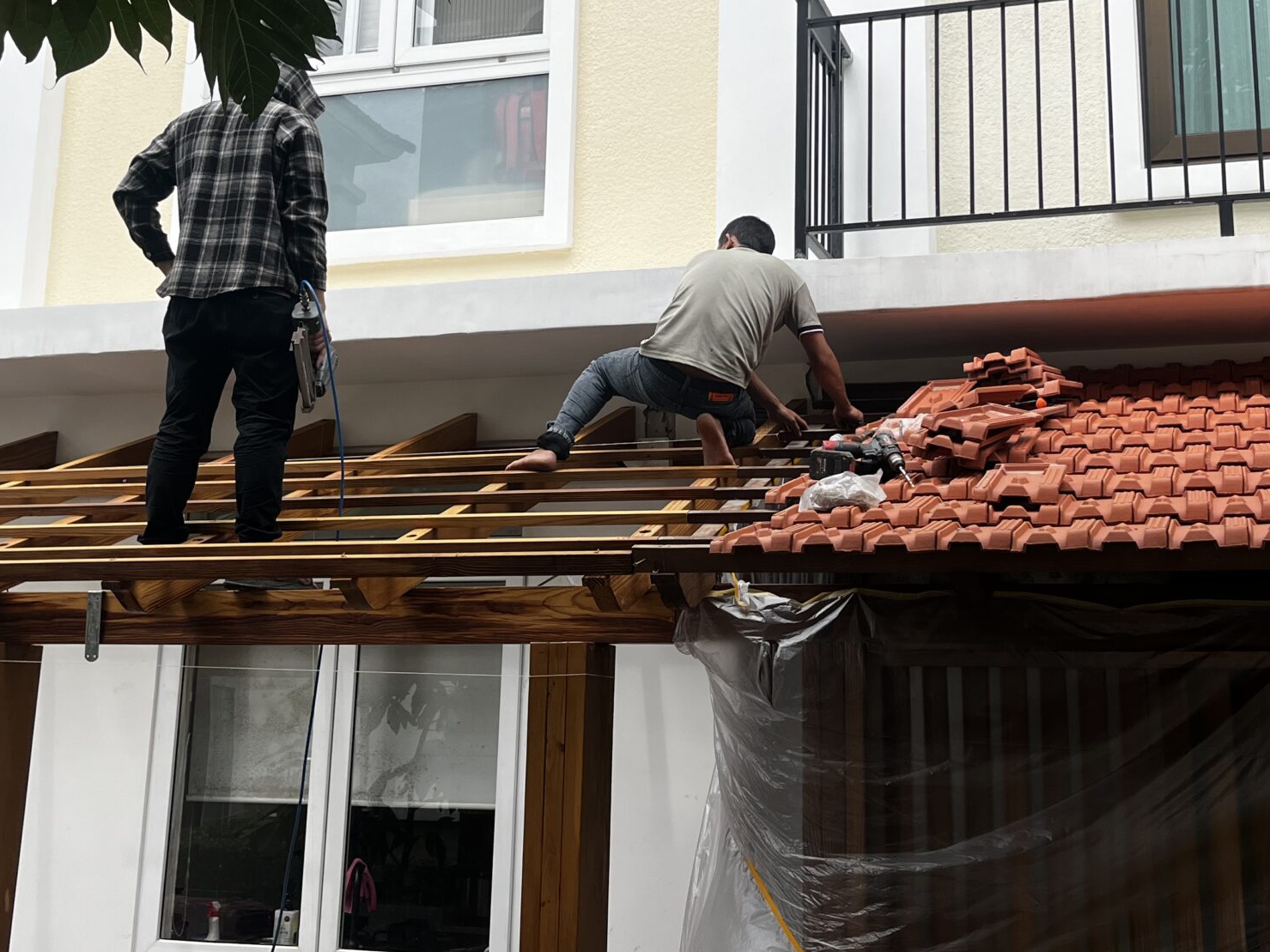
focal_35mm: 45
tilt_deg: +13.5
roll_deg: -0.7
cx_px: 678
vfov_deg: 31.9
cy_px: 312
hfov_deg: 42.1
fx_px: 1651
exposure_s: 1/1441
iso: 50
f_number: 1.6
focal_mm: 5.1
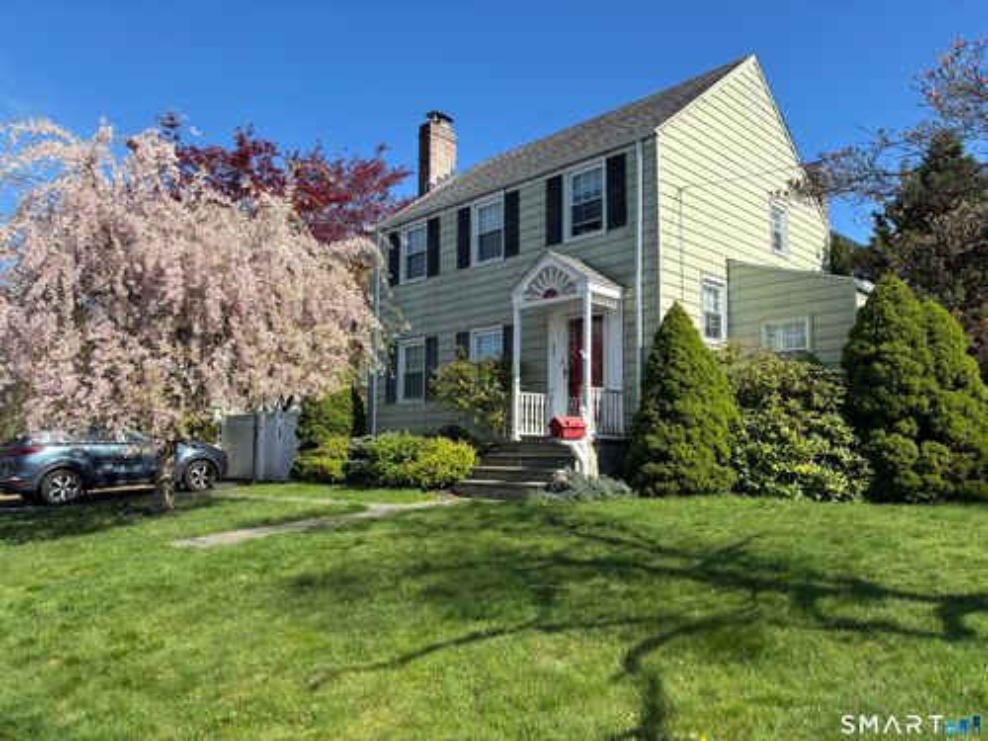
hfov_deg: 67.3
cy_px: 370
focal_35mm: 26
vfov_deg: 53.1
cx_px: 494
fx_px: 742
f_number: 1.6
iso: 50
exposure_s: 1/2062
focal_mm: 5.96
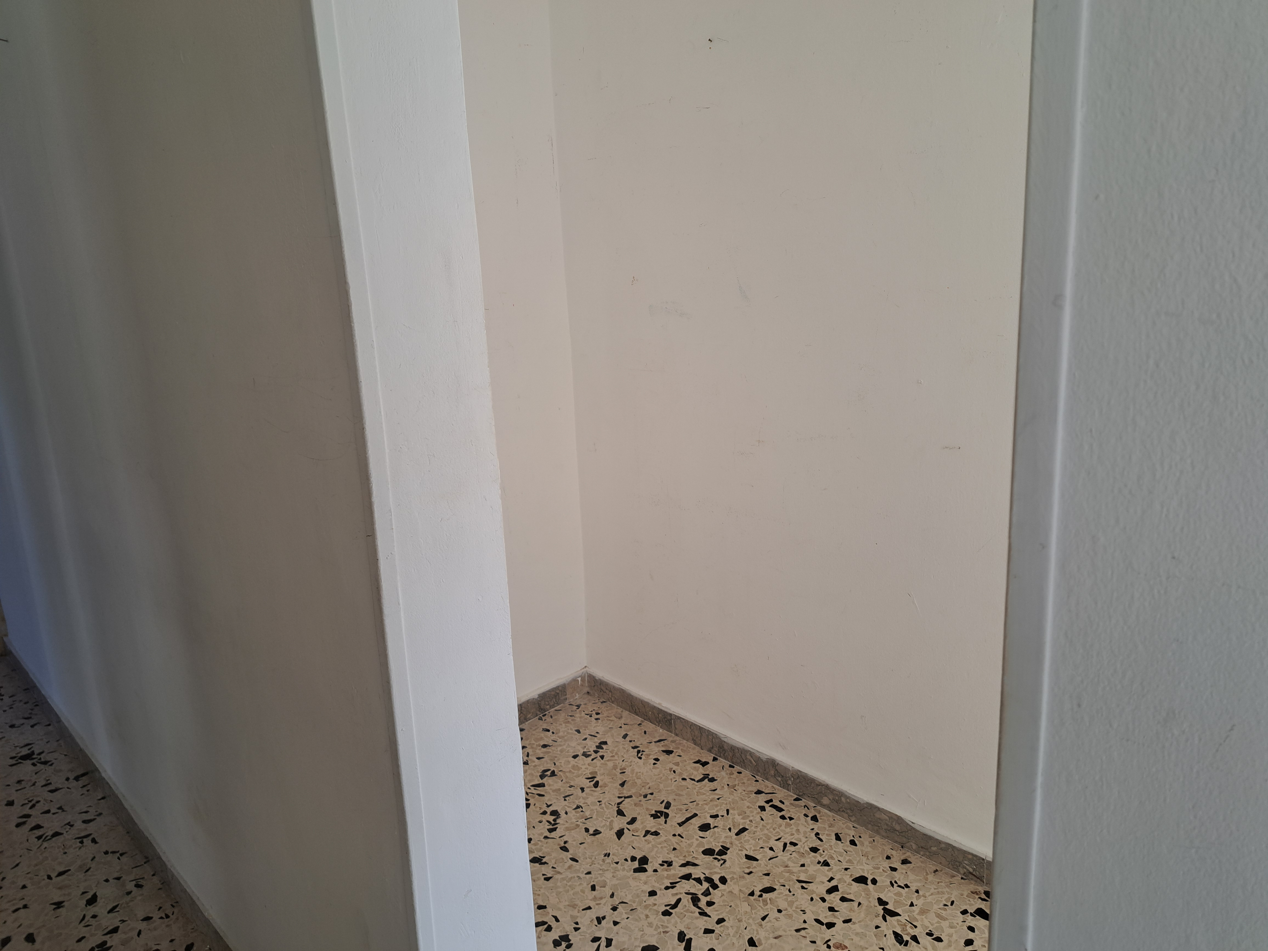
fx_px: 879
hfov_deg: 71.6
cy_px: 476
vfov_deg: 56.8
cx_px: 634
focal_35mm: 24
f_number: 1.8
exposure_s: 1/100
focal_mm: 5.23
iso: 50
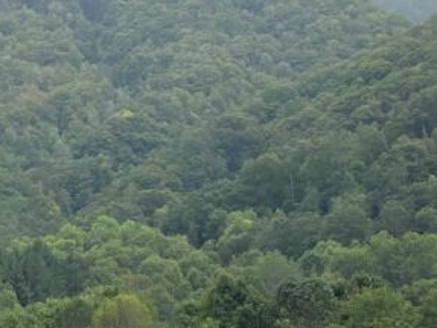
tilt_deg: +13.8
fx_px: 1830
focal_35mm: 145
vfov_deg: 10.2
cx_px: -78
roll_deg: -1.4
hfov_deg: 13.3
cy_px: 99
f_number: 2
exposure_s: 1/888
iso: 20
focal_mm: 6
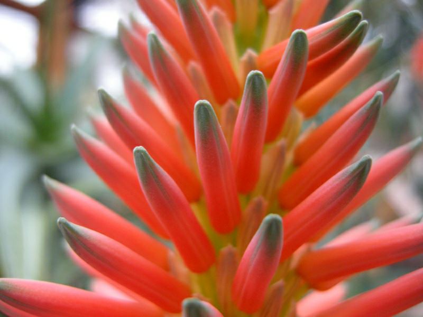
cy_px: 158
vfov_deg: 40.7
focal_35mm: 35
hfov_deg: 52.6
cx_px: 212
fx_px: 428
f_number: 2.7
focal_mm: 7.5
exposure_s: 1/57.8
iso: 276
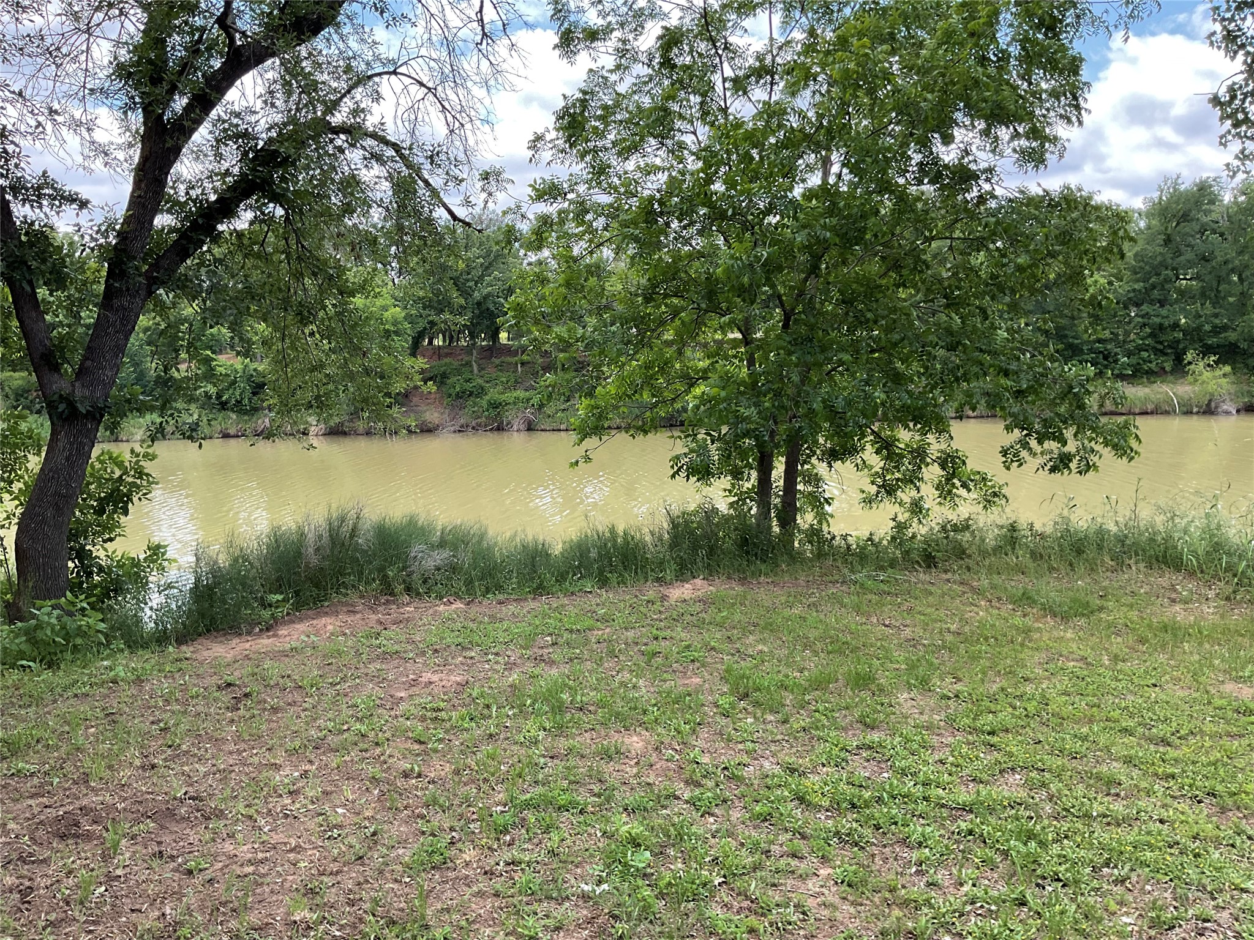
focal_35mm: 29
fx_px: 1051
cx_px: 627
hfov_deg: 61.7
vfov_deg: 48.2
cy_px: 470
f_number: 1.8
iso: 16
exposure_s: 1/372
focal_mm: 3
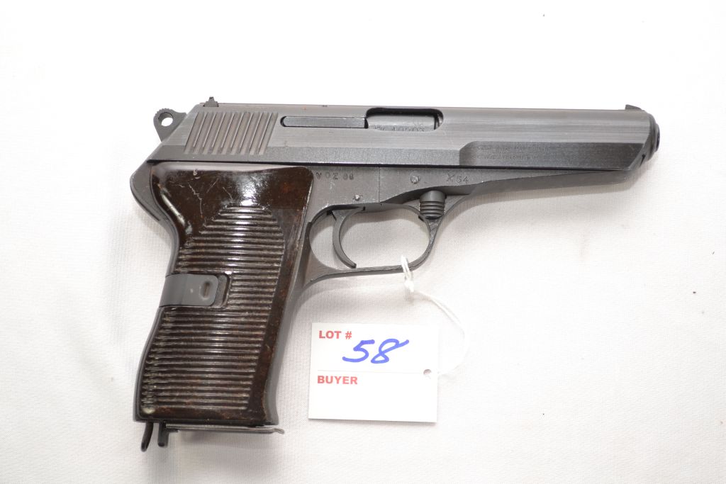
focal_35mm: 63
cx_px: 363
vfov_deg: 21.6
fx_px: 1271
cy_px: 242
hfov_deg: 31.9
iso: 250
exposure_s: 1/125
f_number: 5.6
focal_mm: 42
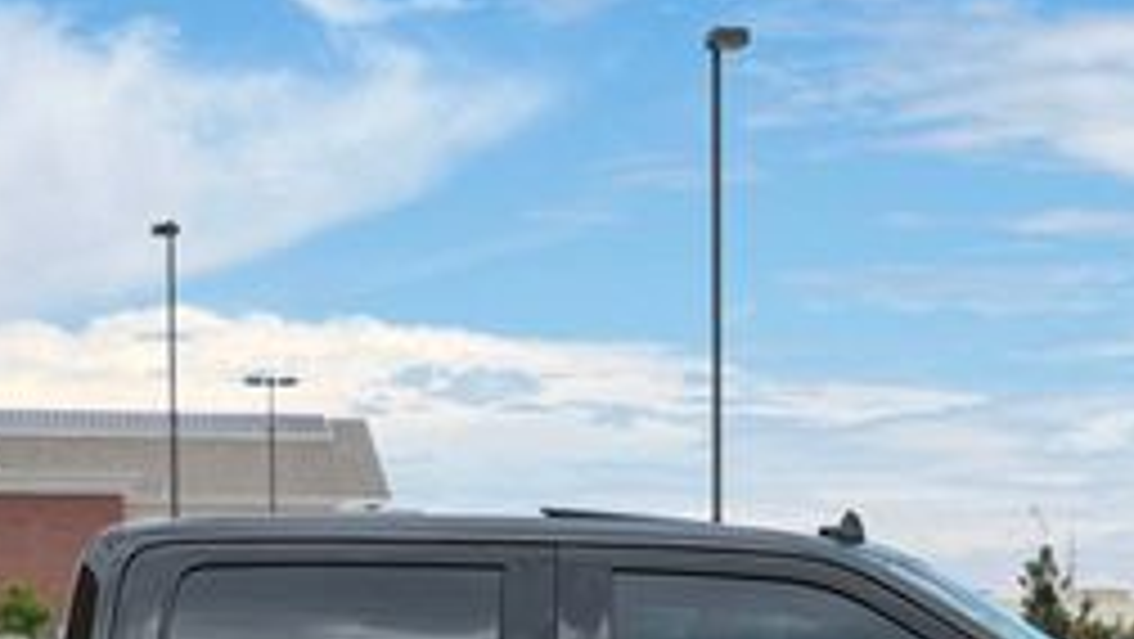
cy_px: 968
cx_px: 468
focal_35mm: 133
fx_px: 4001
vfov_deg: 8.9
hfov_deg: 16.1
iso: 80
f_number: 1.78
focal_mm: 6.76
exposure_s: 1/2762
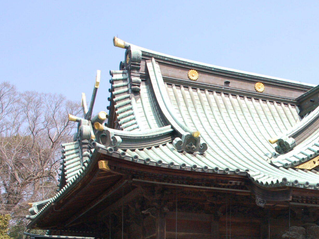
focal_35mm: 66
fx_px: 608
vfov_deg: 21.9
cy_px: 200
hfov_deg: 28.1
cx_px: 295
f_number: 9
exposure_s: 1/320
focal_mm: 22
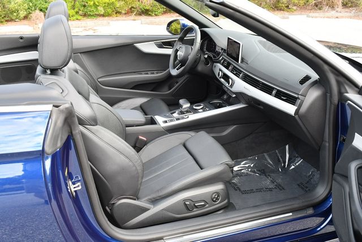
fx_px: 362
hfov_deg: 53.1
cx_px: 181
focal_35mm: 36
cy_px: 121
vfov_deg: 36.9
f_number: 5.6
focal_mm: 18
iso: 400
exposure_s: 1/250
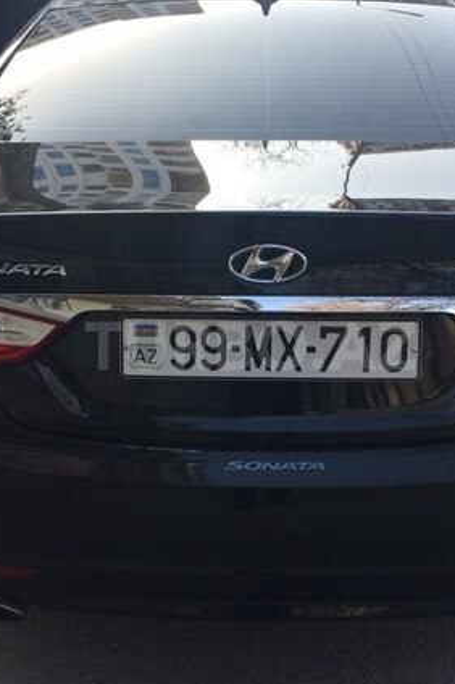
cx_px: 250
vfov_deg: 41.9
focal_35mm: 47
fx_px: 892
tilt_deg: -20.9
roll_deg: -0.7
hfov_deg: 28.6
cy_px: 346
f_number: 2.2
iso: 32
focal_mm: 4.15
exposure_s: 1/398
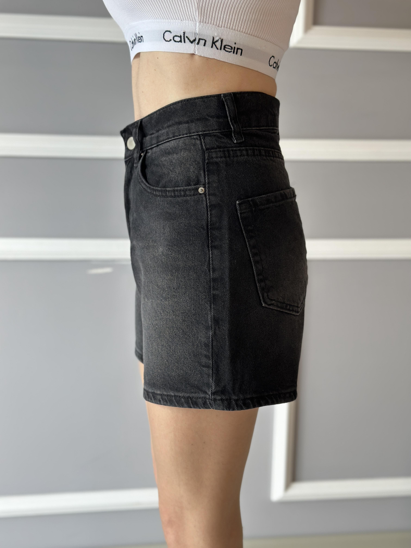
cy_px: 274
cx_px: 206
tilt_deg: -11.4
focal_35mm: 48
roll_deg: -1.8
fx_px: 760
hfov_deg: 30.3
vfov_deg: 39.7
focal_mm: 6.86
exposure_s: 1/146
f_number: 1.78
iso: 100
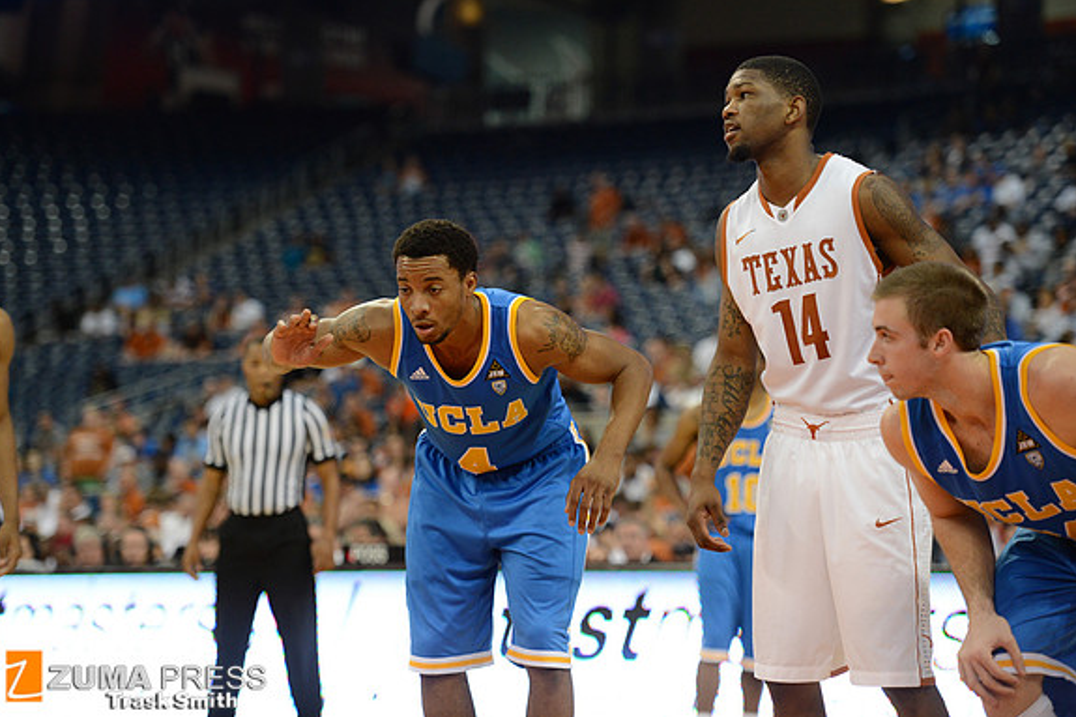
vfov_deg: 10.9
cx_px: 535
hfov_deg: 16.3
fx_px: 3765
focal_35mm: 126
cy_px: 358
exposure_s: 1/1600
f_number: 2.8
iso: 3200
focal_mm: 125
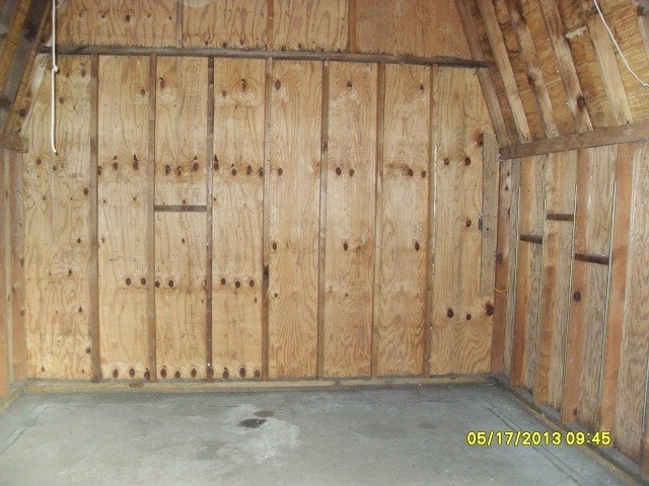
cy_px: 243
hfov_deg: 54.0
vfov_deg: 41.8
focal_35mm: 34
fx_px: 637
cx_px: 324
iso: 400
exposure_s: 1/45
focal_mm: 6.3
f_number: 2.8
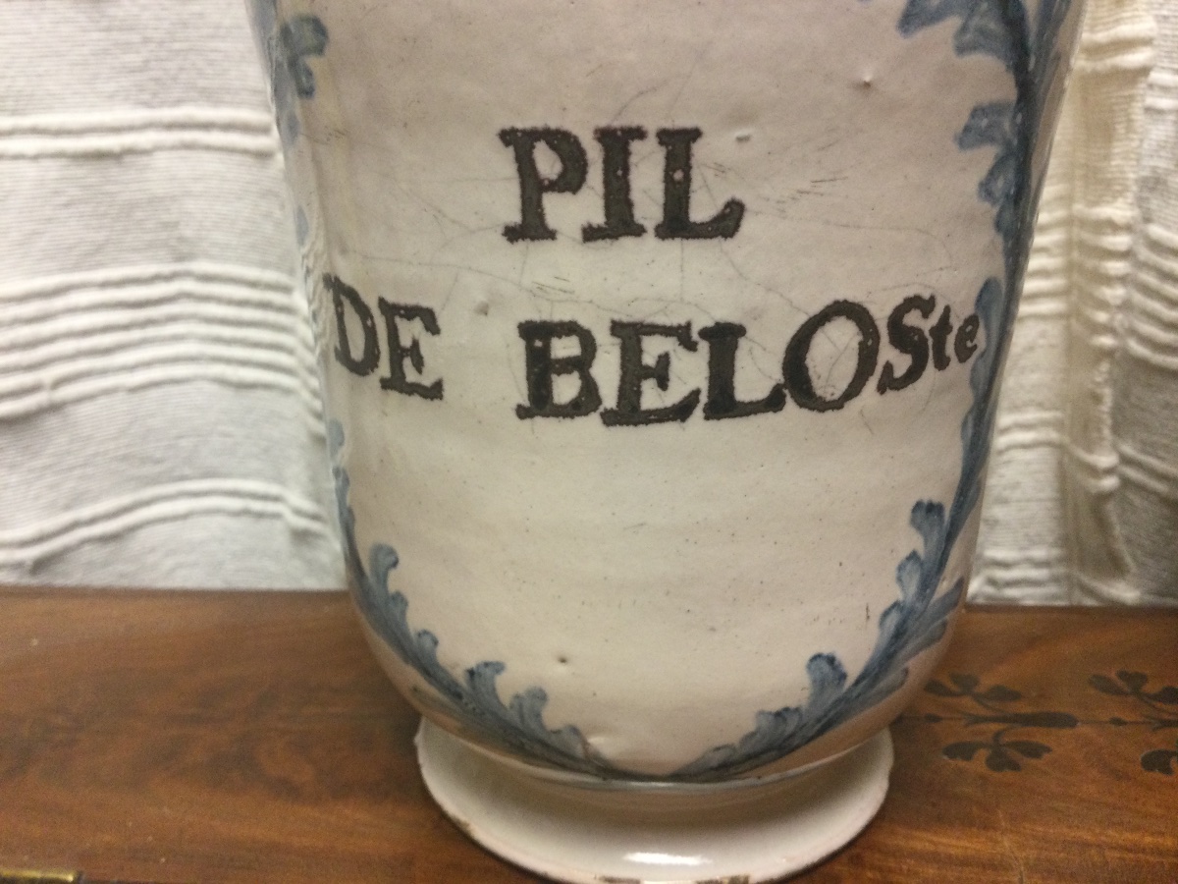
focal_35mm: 31
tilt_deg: -19.0
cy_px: 442
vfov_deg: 45.4
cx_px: 589
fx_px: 1055
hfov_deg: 58.4
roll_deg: +1.3
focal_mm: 3.3
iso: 125
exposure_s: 1/33
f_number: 2.4
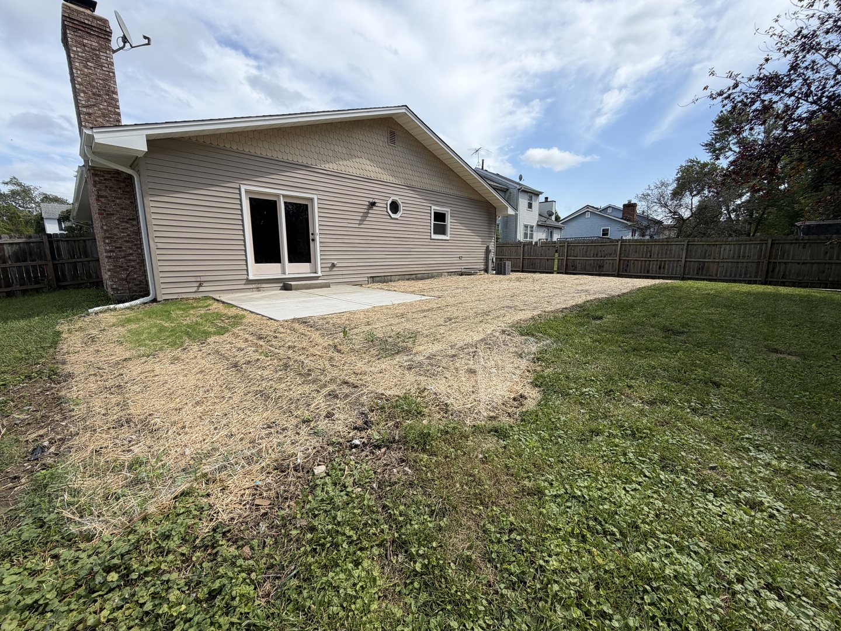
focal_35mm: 14
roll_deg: +0.4
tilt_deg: -9.9
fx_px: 340
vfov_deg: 85.7
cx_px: 420
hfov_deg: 102.1
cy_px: 316
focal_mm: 2.22
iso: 25
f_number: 2.2
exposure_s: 1/770
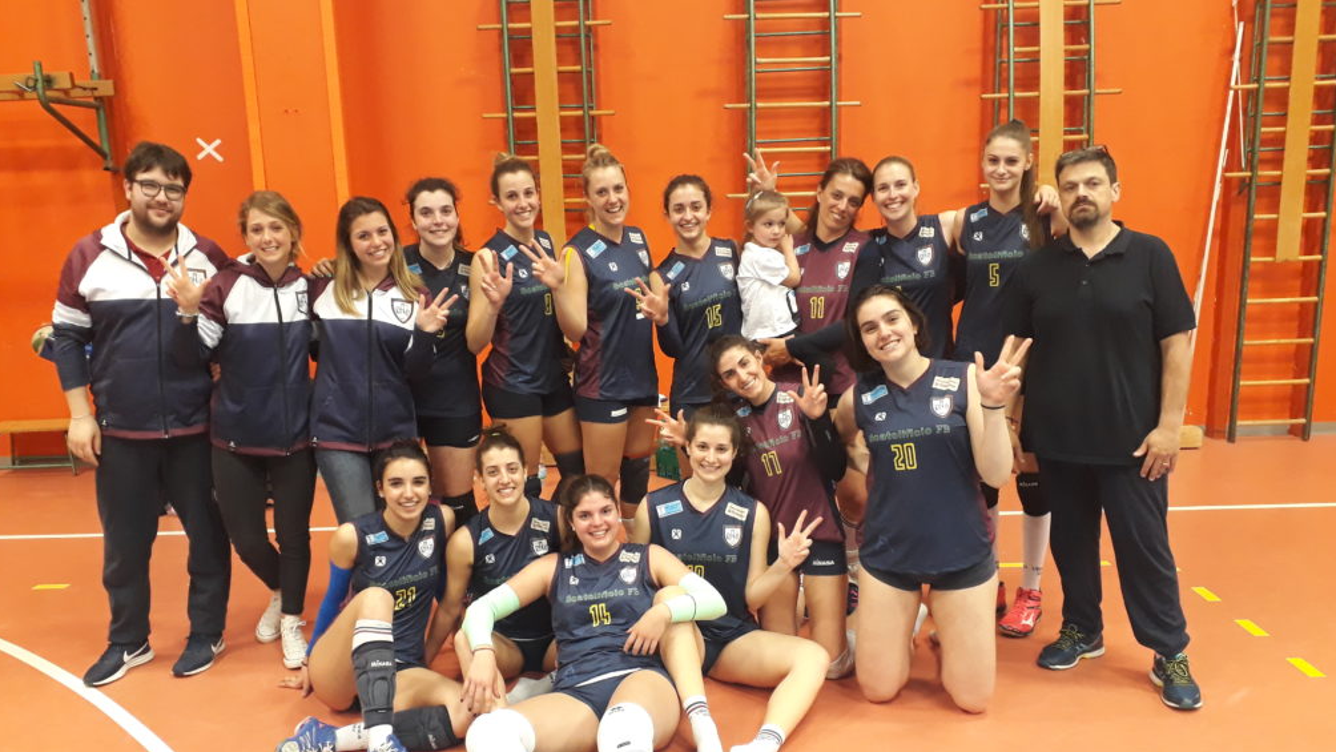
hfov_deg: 64.3
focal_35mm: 30
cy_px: 458
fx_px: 1063
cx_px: 668
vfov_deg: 38.8
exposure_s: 1/33
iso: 200
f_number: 1.9
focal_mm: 3.6
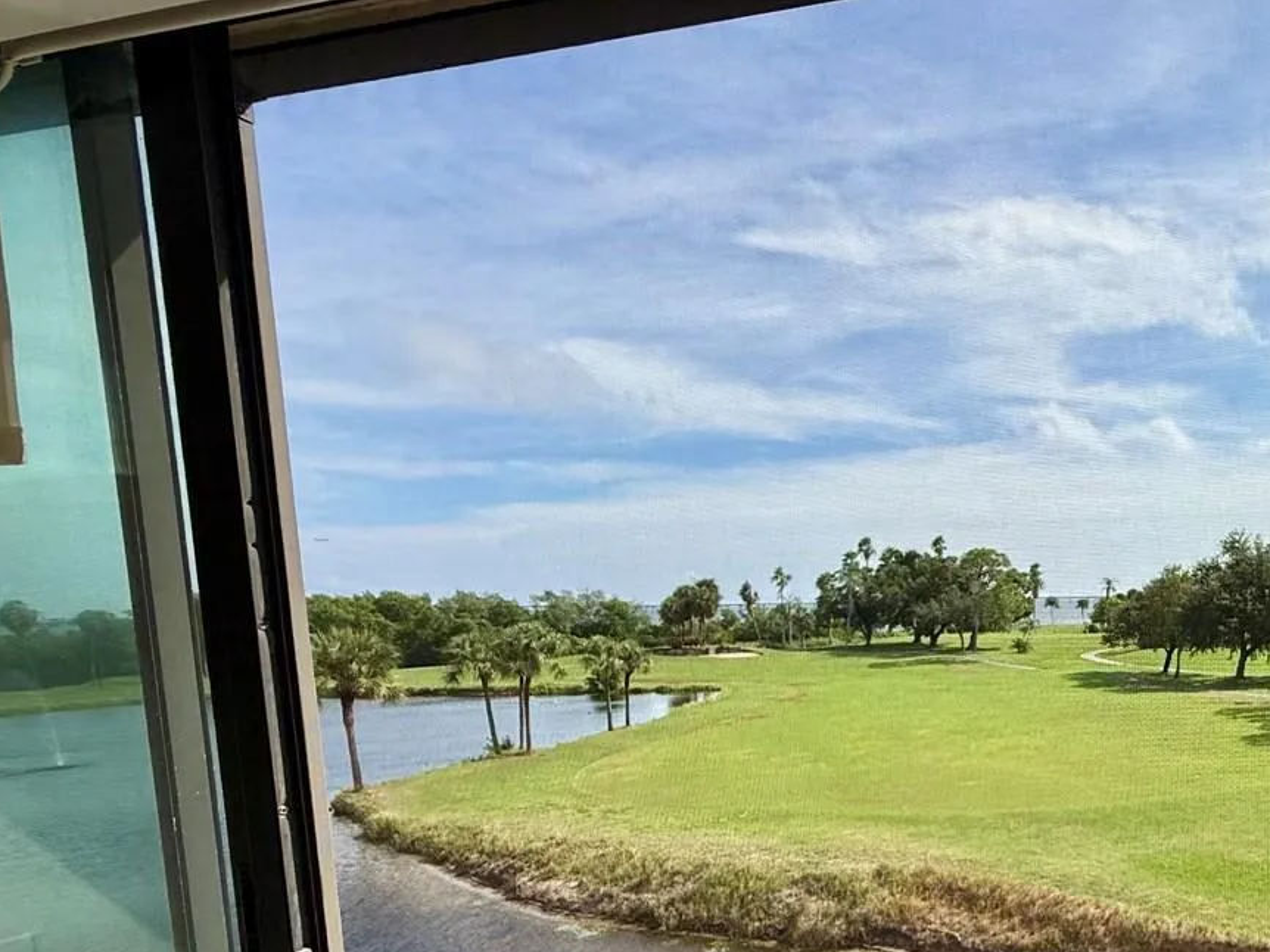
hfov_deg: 59.0
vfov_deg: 51.1
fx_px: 954
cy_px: 696
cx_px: 1106
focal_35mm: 26
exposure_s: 1/1795
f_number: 2.2
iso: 50
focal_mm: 2.22
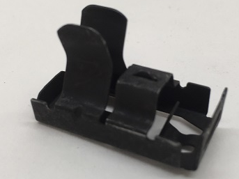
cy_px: 92
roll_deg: -1.9
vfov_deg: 42.9
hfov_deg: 55.3
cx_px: 132
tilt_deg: -36.3
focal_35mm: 33
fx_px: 228
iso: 32
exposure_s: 1/60
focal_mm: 4.15
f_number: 2.2
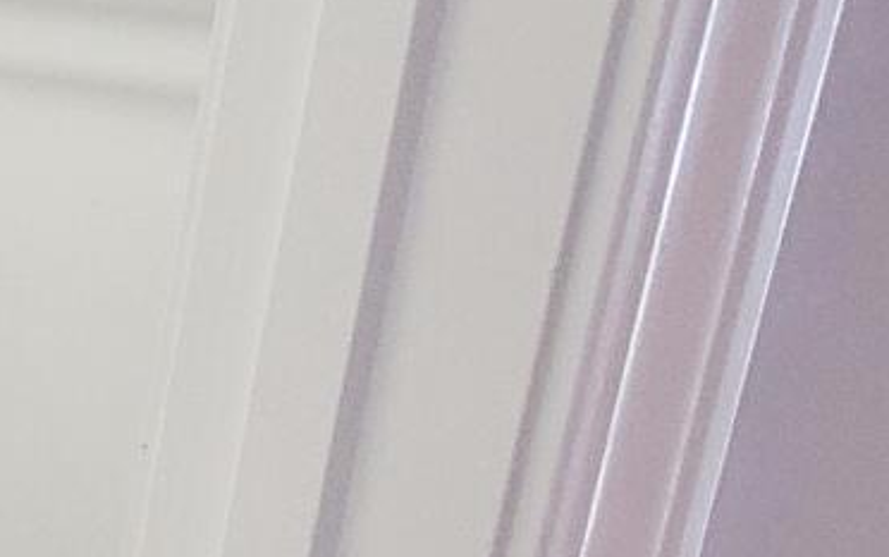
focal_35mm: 74
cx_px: -870
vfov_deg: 17.5
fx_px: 1794
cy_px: 423
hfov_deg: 18.6
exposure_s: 1/60.2
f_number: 2.2
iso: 400
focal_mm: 2.2
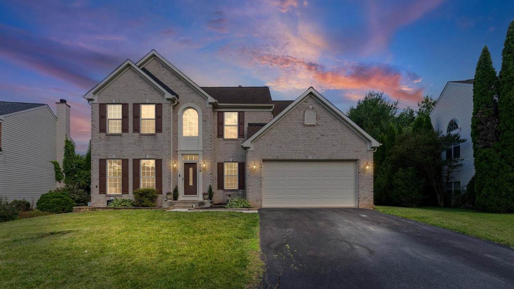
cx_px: 256
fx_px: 232
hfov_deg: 95.9
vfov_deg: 63.9
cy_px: 143
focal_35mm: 17
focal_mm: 16
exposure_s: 1/125
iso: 250
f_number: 9
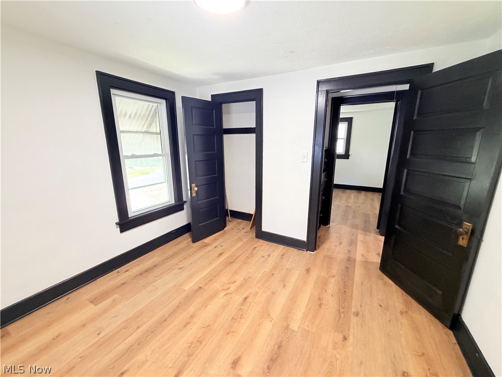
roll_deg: +0.9
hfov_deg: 102.1
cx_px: 251
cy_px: 188
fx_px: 203
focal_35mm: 14
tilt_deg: -12.2
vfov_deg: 85.7
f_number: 2.2
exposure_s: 1/60
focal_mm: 2.22
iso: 320
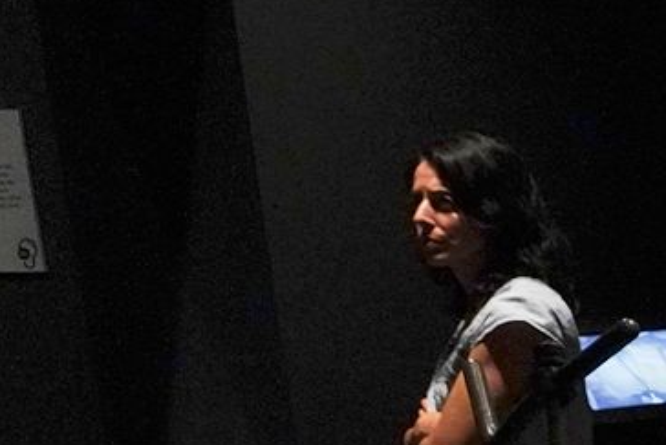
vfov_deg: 9.9
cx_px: 1548
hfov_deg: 12.5
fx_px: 2443
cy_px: 798
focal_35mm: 132
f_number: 5
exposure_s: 1/80
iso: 6400
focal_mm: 24
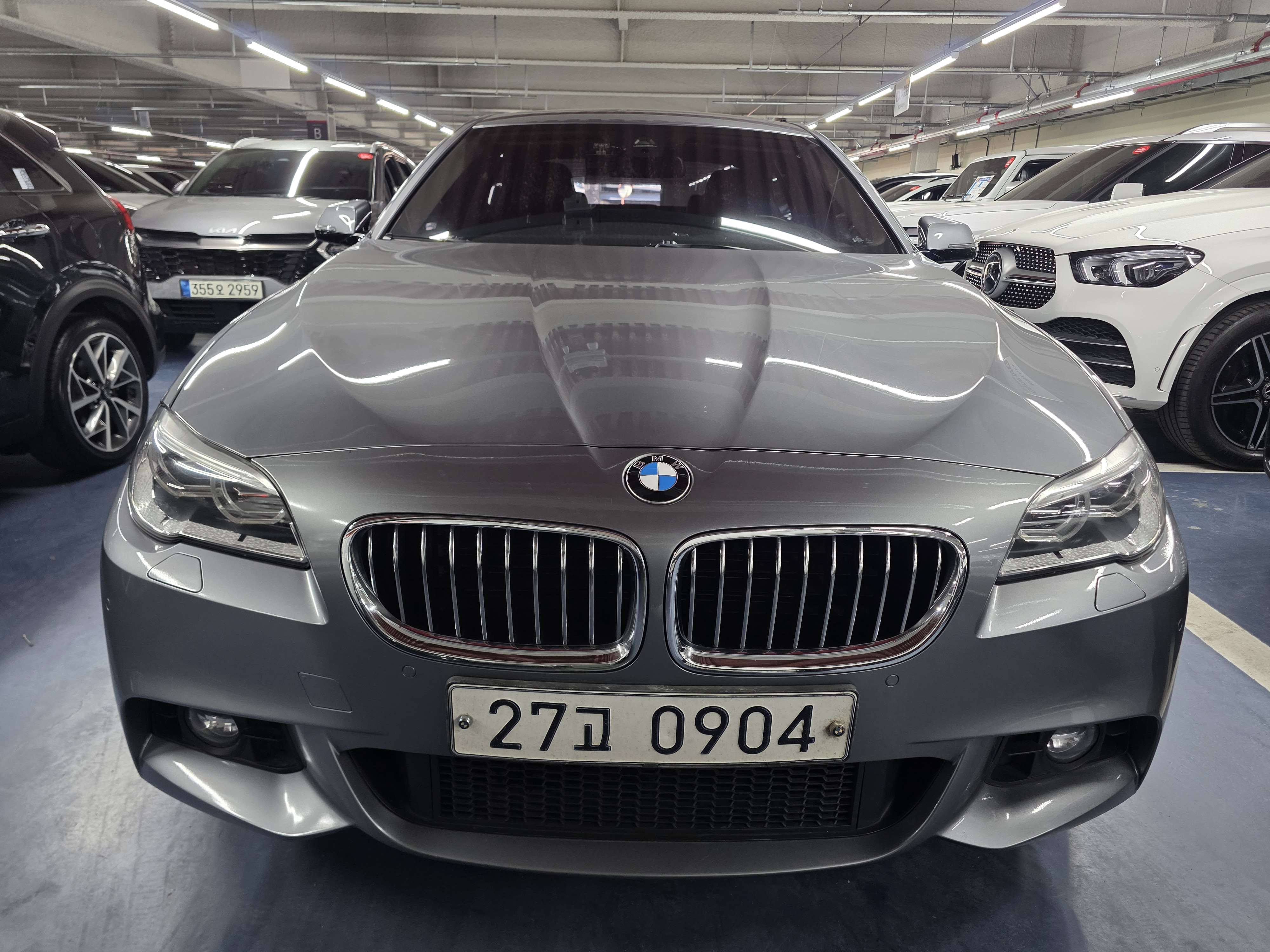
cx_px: 635
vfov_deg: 58.9
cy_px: 476
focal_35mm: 23
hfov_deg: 73.9
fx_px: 844
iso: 250
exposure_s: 1/120
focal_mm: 6.3
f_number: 1.7
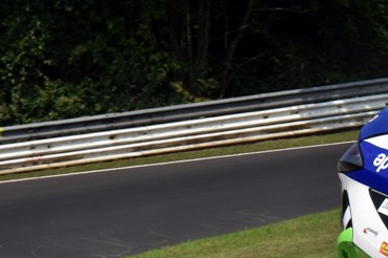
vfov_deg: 3.5
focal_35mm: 395
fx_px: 4261
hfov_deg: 5.2
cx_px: 536
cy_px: 292
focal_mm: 95
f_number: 13
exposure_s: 1/400
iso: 200
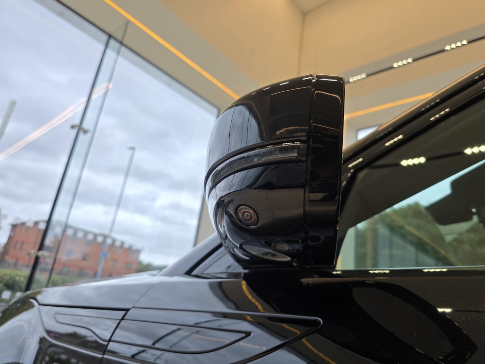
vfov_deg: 58.9
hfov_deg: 73.9
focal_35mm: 23
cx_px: 242
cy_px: 182
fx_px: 322
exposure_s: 1/100
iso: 25
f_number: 1.7
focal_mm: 6.3
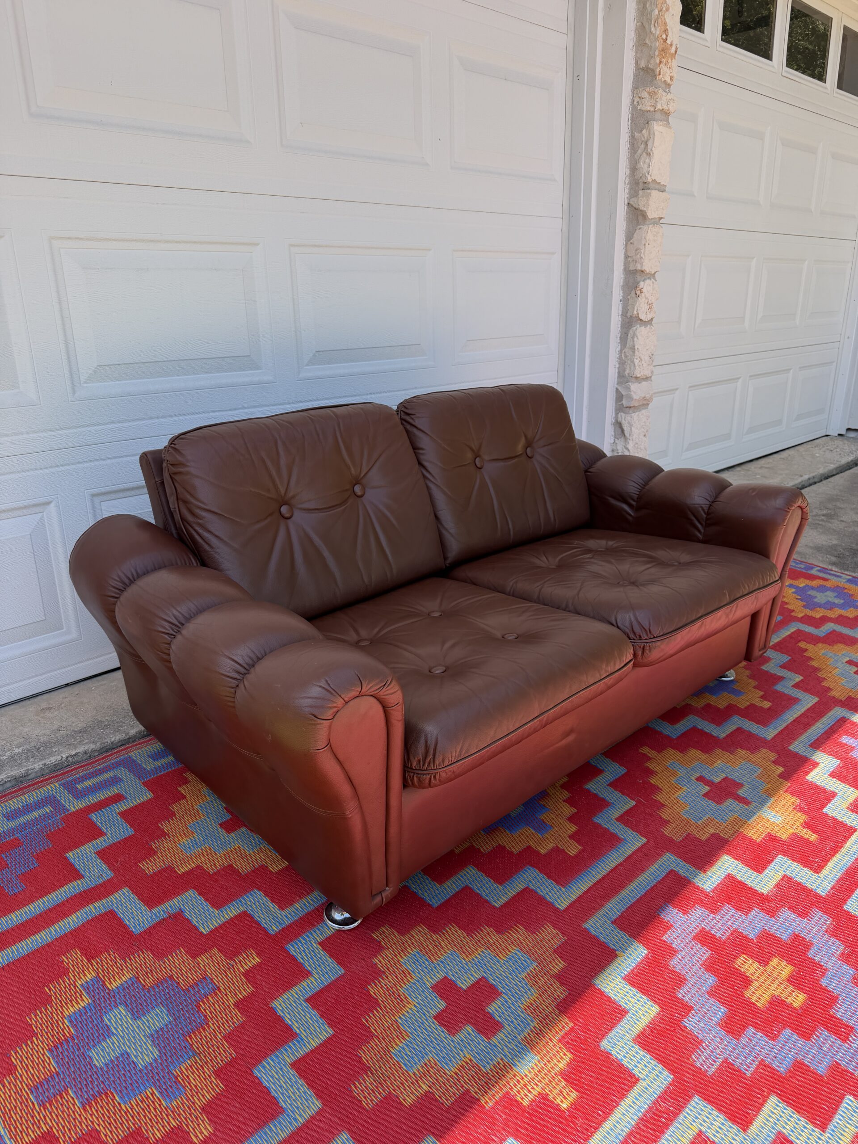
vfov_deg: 71.6
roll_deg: +1.5
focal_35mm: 24
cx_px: 429
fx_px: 793
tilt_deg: -18.7
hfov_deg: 56.8
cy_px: 572
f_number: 1.78
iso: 100
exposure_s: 1/1385
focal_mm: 6.76
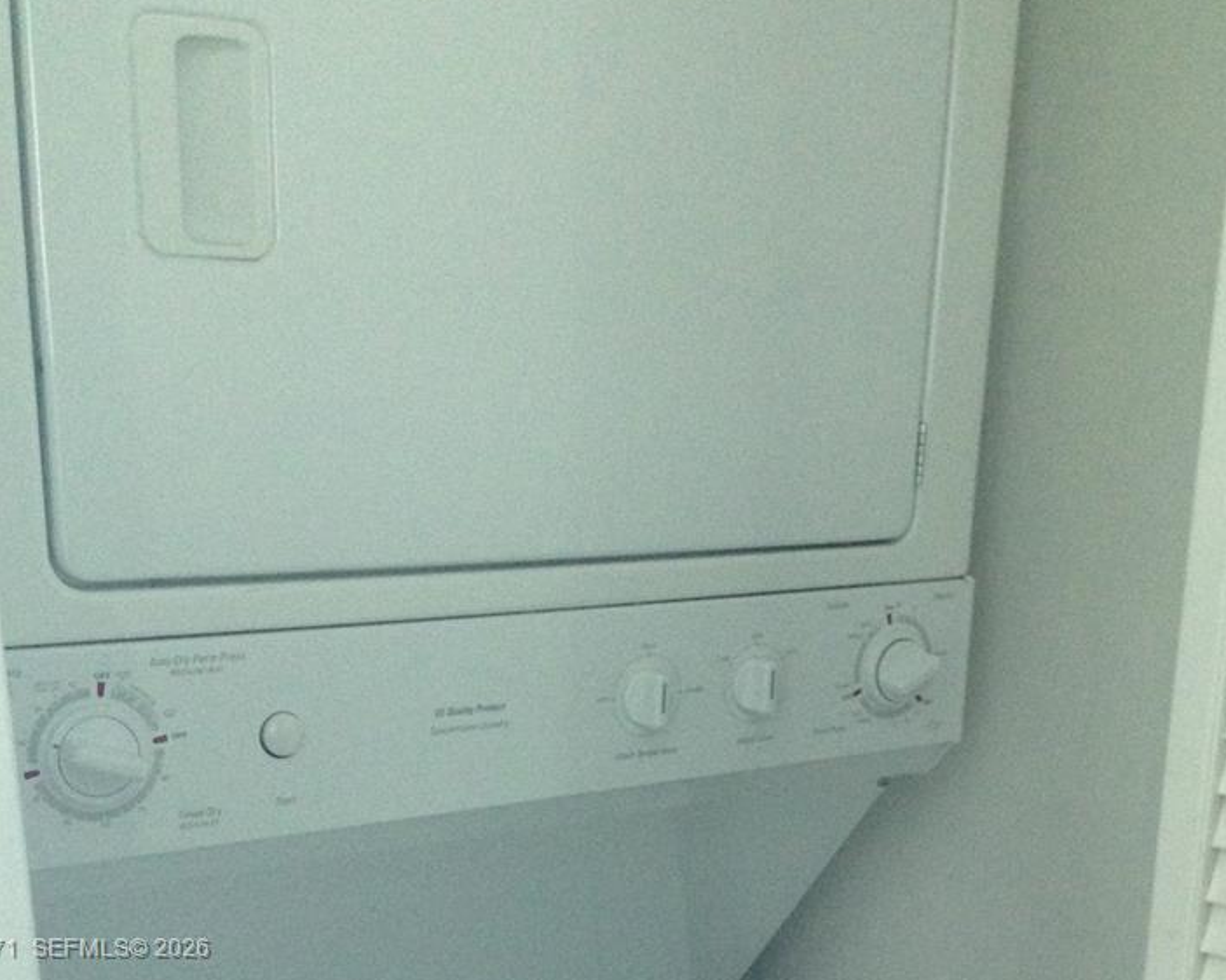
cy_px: 950
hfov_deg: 34.1
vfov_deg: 26.3
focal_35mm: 55
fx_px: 1995
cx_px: 671
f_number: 2.4
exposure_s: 1/20
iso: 320
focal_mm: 4.12
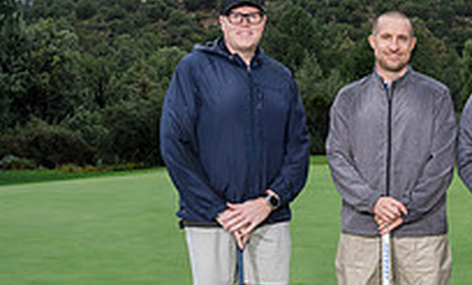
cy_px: 155
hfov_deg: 27.8
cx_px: 453
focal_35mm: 71
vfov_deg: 17.9
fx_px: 904
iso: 320
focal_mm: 24
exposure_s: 1/400
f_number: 5
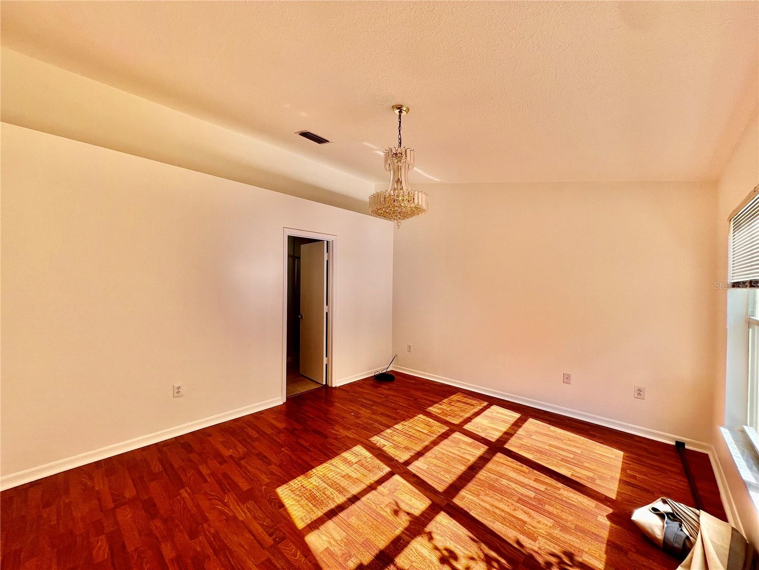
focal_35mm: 13
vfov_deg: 89.9
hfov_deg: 106.2
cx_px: 380
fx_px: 285
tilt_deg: -0.6
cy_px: 285
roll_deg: -0.7
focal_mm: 1.57
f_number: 1.8
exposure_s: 1/237
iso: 32
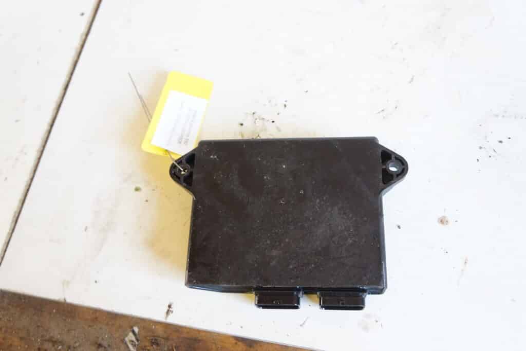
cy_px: 176
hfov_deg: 59.5
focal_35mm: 32
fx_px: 460
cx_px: 263
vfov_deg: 41.7
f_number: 4
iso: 1250
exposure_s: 1/60
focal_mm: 21
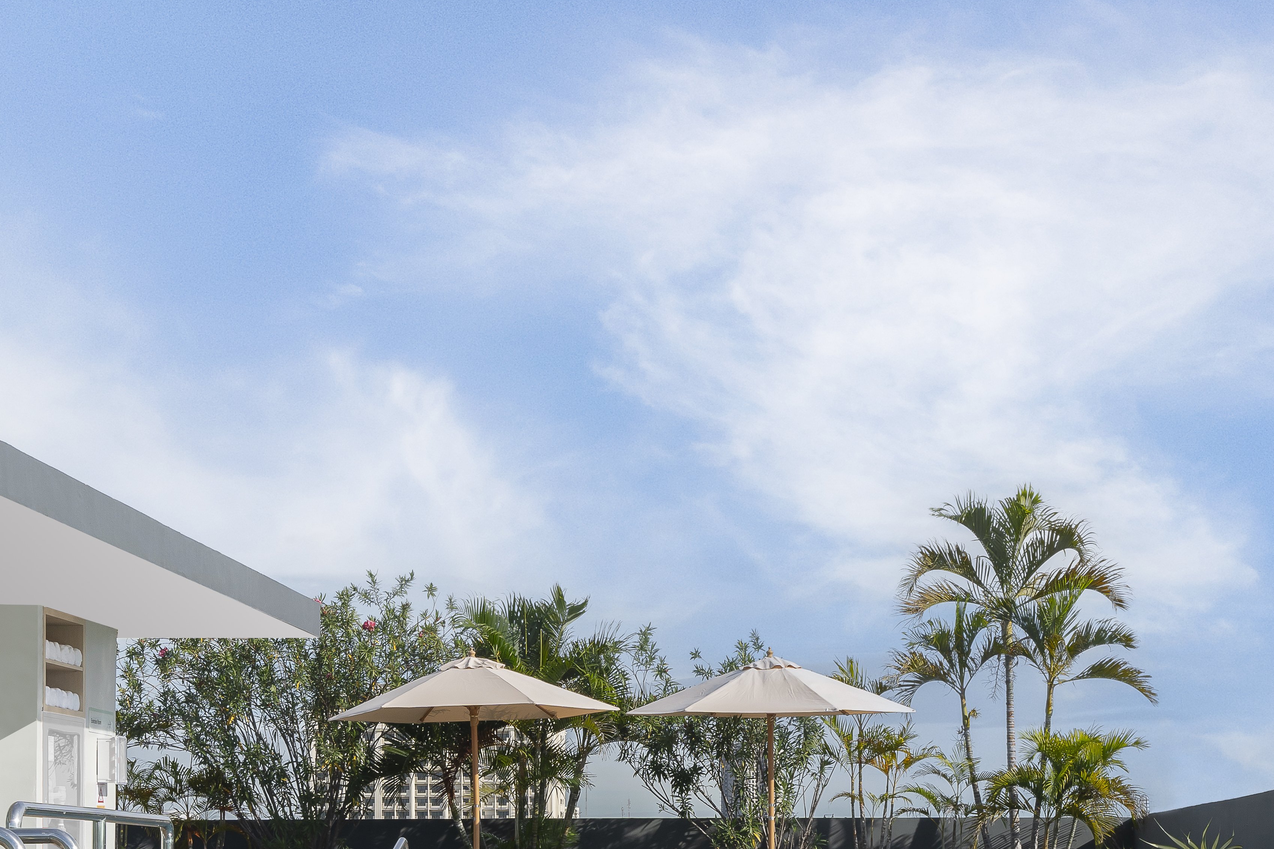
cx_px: 918
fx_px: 1168
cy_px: 823
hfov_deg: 55.1
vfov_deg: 36.5
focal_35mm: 33
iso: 200
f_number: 13
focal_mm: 16
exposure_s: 1/250
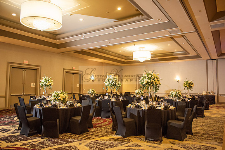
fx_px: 175
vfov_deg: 46.4
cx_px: 112
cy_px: 75
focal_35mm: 28
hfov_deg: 65.5
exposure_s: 1/125
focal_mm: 28
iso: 1600
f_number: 2.8
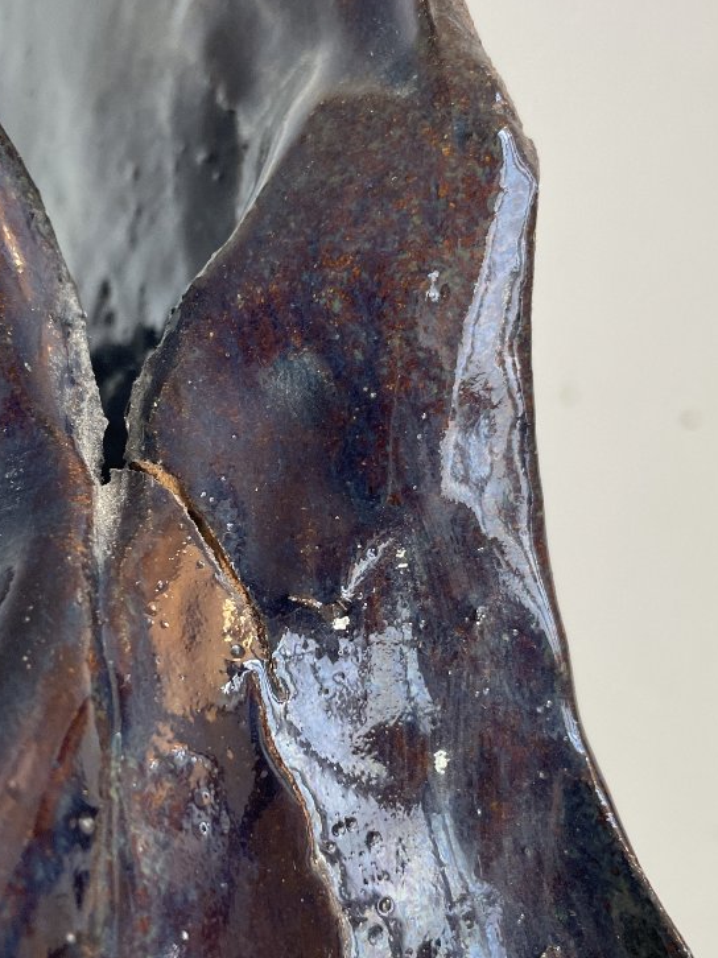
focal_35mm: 43
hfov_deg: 33.6
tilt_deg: -11.6
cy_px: 483
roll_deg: +3.7
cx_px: 325
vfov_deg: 43.9
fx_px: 1190
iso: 80
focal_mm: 4.2
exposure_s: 1/100
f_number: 1.6
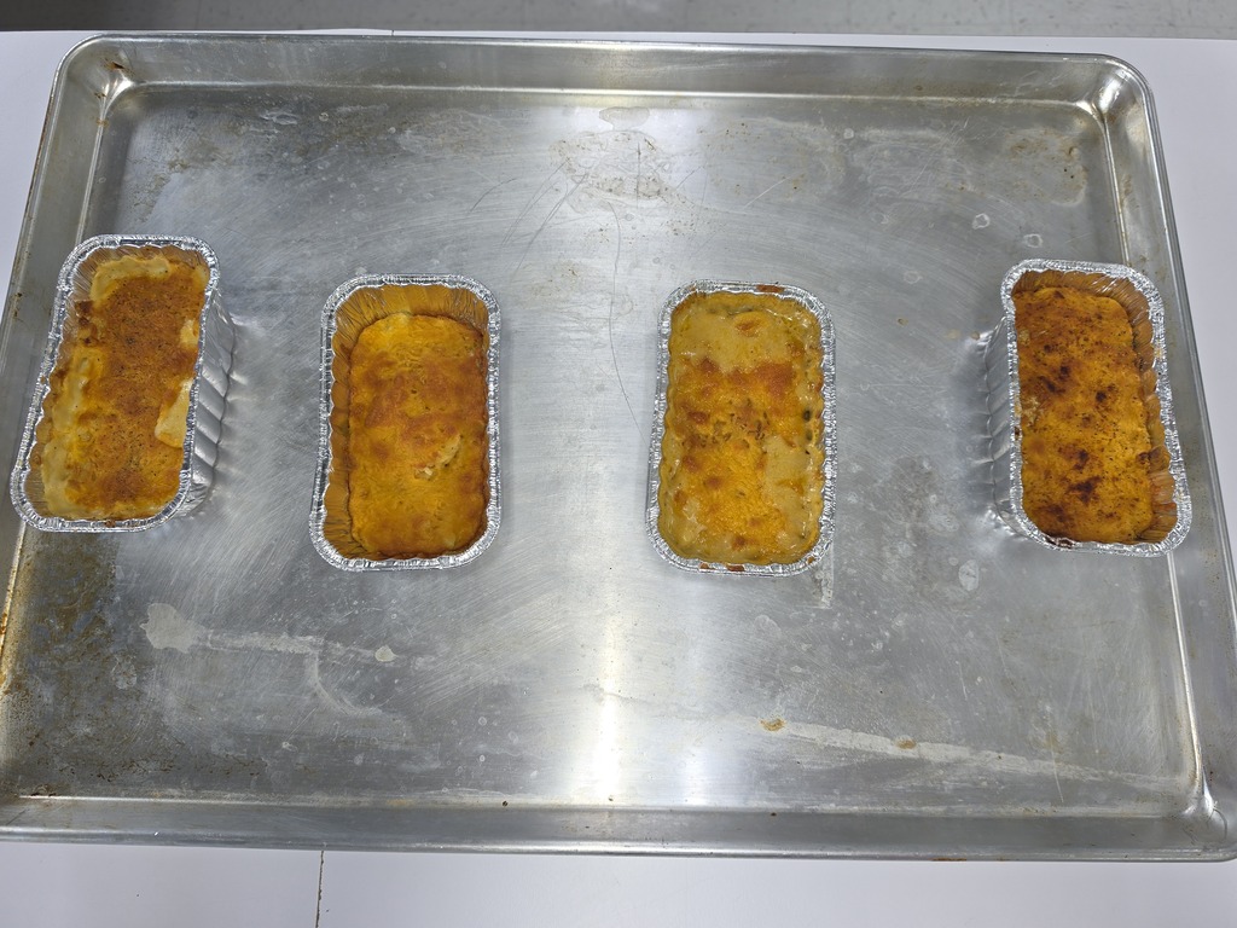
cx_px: 618
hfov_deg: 73.9
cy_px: 464
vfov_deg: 58.9
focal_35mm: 23
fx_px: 822
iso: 50
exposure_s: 1/60
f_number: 1.4
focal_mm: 6.5
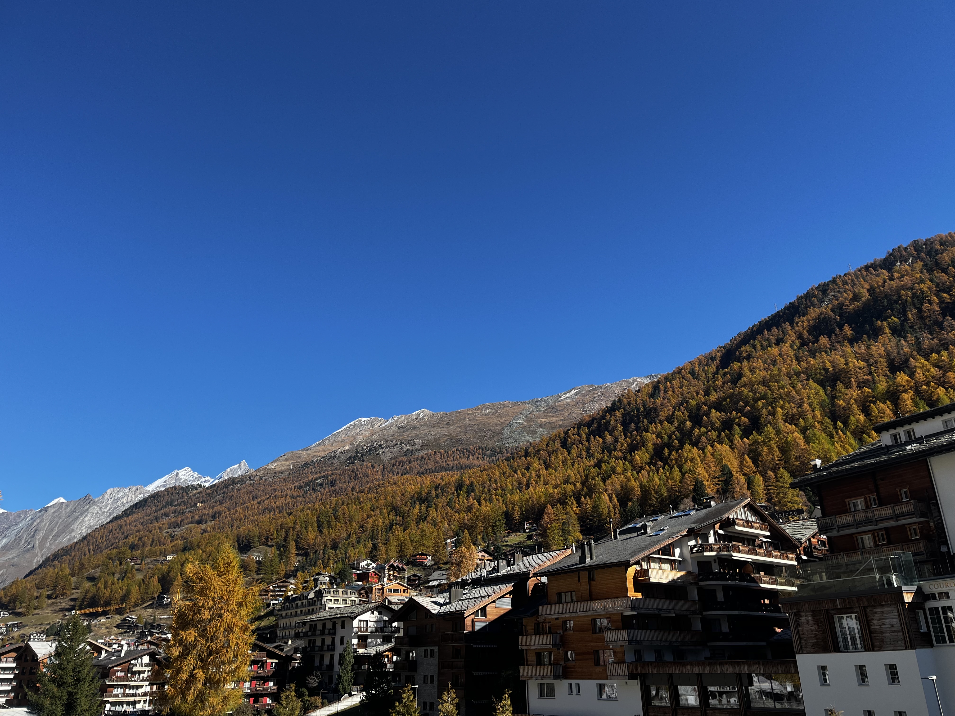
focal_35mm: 26
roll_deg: +1.0
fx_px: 717
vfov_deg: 53.1
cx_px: 478
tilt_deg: +22.7
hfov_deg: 67.3
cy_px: 358
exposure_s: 1/1992
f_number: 1.6
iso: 50
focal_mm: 5.1
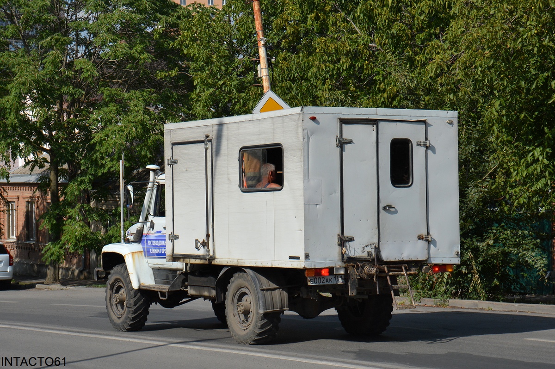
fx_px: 1201
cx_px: 278
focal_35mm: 78
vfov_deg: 17.5
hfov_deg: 26.0
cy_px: 184
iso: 400
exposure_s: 1/2000
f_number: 8
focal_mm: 52
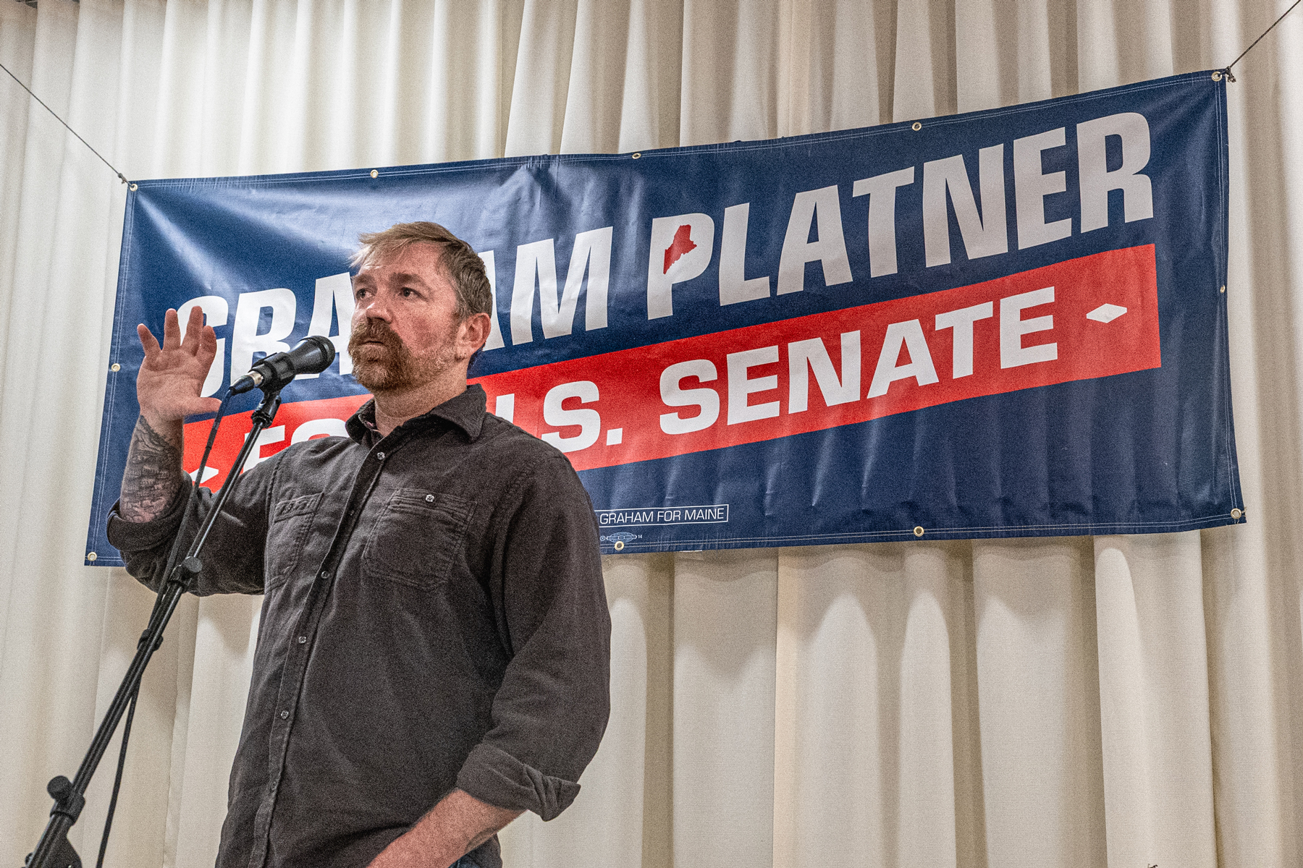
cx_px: 652
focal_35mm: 48
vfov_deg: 28.1
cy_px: 434
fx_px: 1737
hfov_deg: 41.1
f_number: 6.3
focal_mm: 32
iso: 6400
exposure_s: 1/320
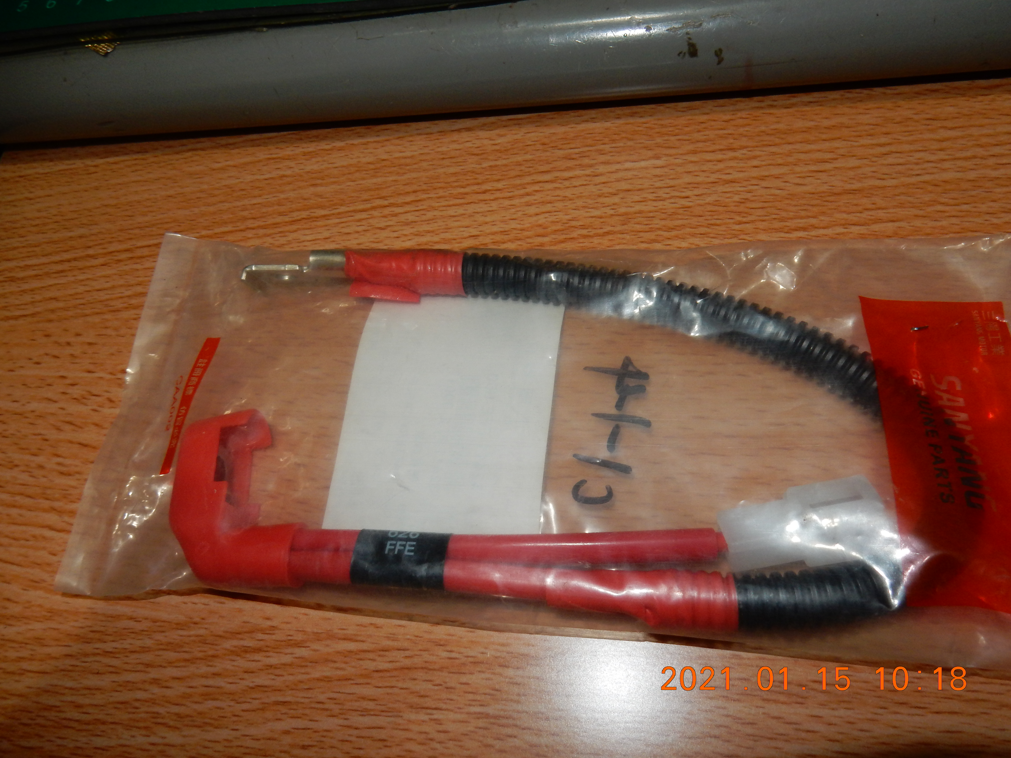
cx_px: 506
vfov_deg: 54.9
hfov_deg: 69.4
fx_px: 730
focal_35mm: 25
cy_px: 379
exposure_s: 1/30
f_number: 3.7
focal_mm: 4.5
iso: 200
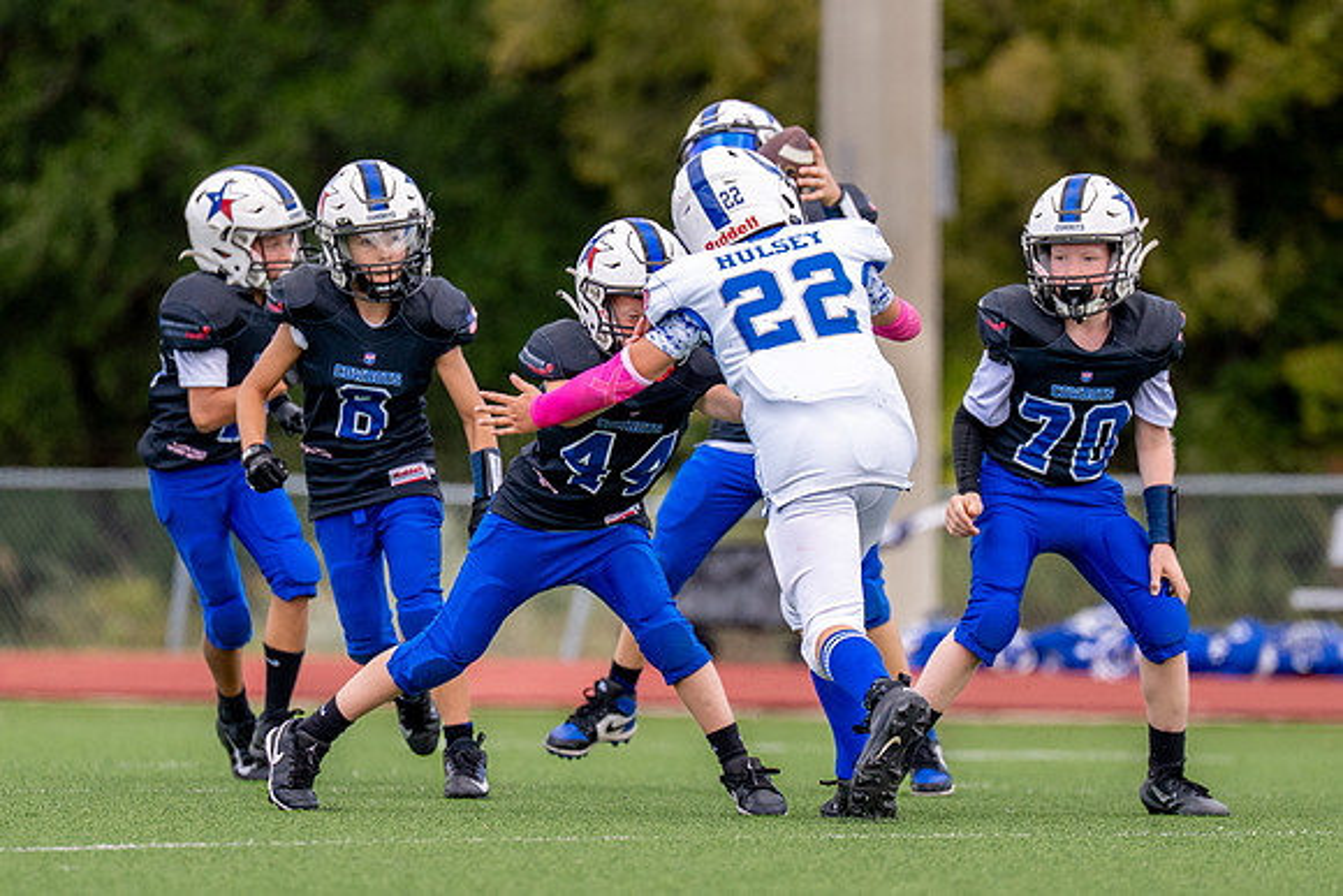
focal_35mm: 439
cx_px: 777
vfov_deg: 3.1
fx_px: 16369
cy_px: 521
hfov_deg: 4.7
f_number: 2.8
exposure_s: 1/3200
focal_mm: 200
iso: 400
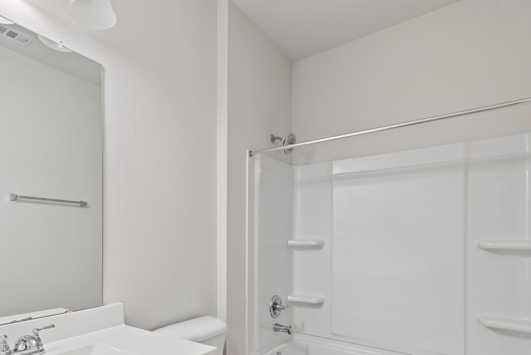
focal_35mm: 22
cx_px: 195
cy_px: 233
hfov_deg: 77.0
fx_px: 325
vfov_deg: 56.2
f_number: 9
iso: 100
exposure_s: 1/3.33
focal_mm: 16
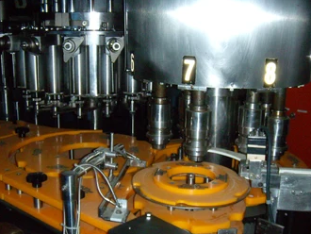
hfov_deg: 41.2
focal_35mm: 46
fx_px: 414
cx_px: 148
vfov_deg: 31.5
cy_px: 141
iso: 400
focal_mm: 6.4
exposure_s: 1/60.2
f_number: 3.5
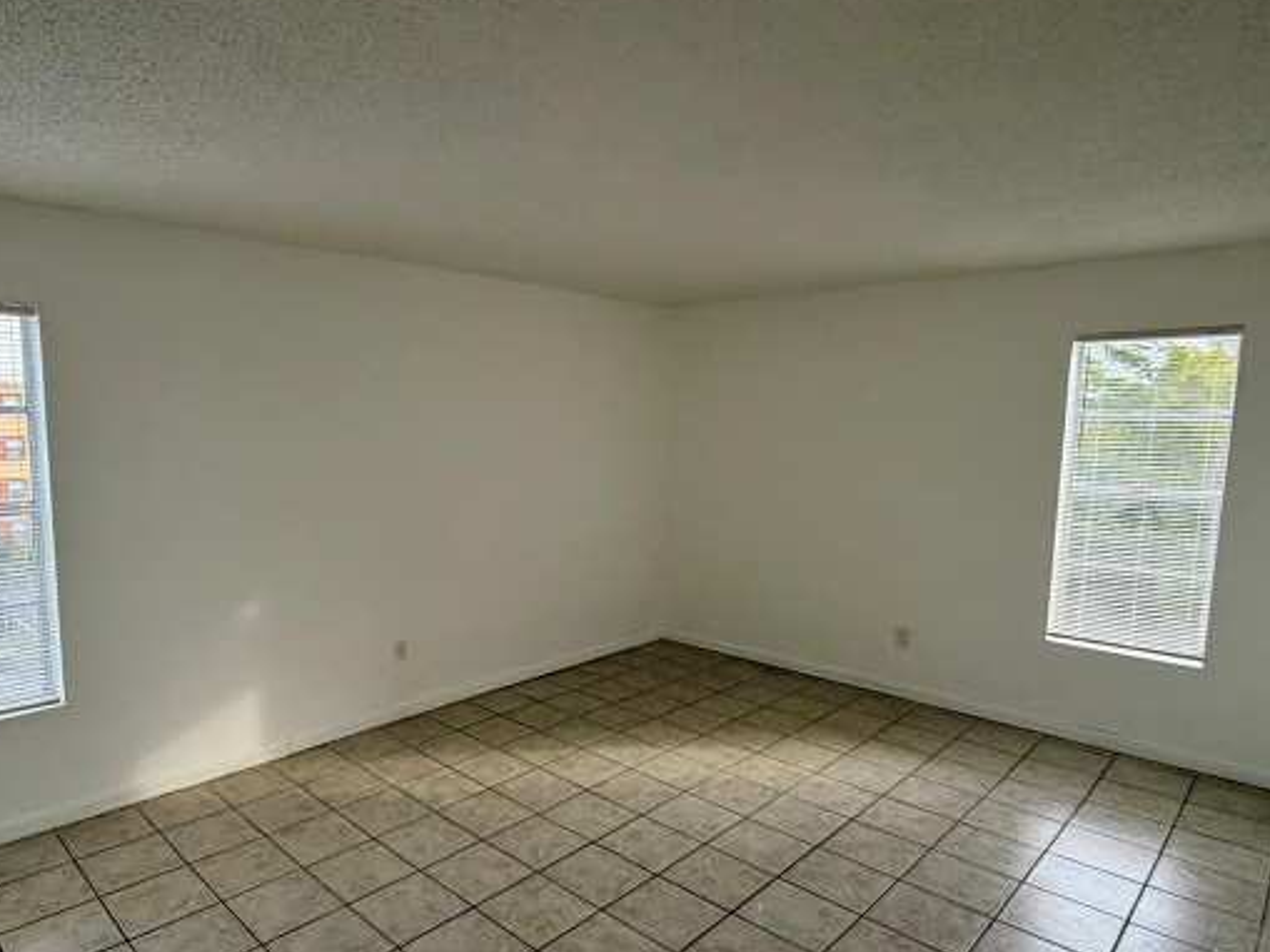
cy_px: 511
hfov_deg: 75.7
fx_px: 807
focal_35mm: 22
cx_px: 519
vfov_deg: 61.0
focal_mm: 2.22
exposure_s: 1/121
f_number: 2.2
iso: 125
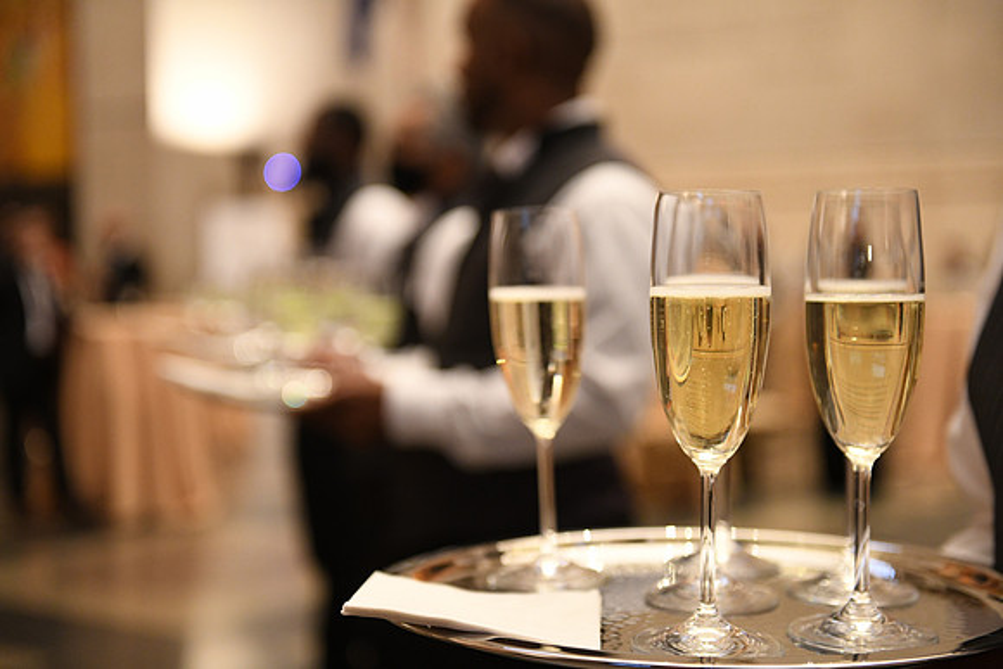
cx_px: 502
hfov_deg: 35.6
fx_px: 1561
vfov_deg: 24.2
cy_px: 334
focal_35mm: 56
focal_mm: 56
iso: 4000
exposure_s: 1/100
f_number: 2.8
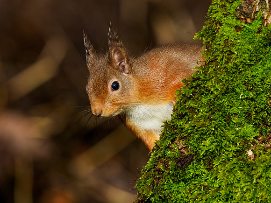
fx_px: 6216
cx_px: 126
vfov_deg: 1.9
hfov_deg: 2.5
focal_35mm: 794
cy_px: 82
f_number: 5
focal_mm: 300
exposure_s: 1/640
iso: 200
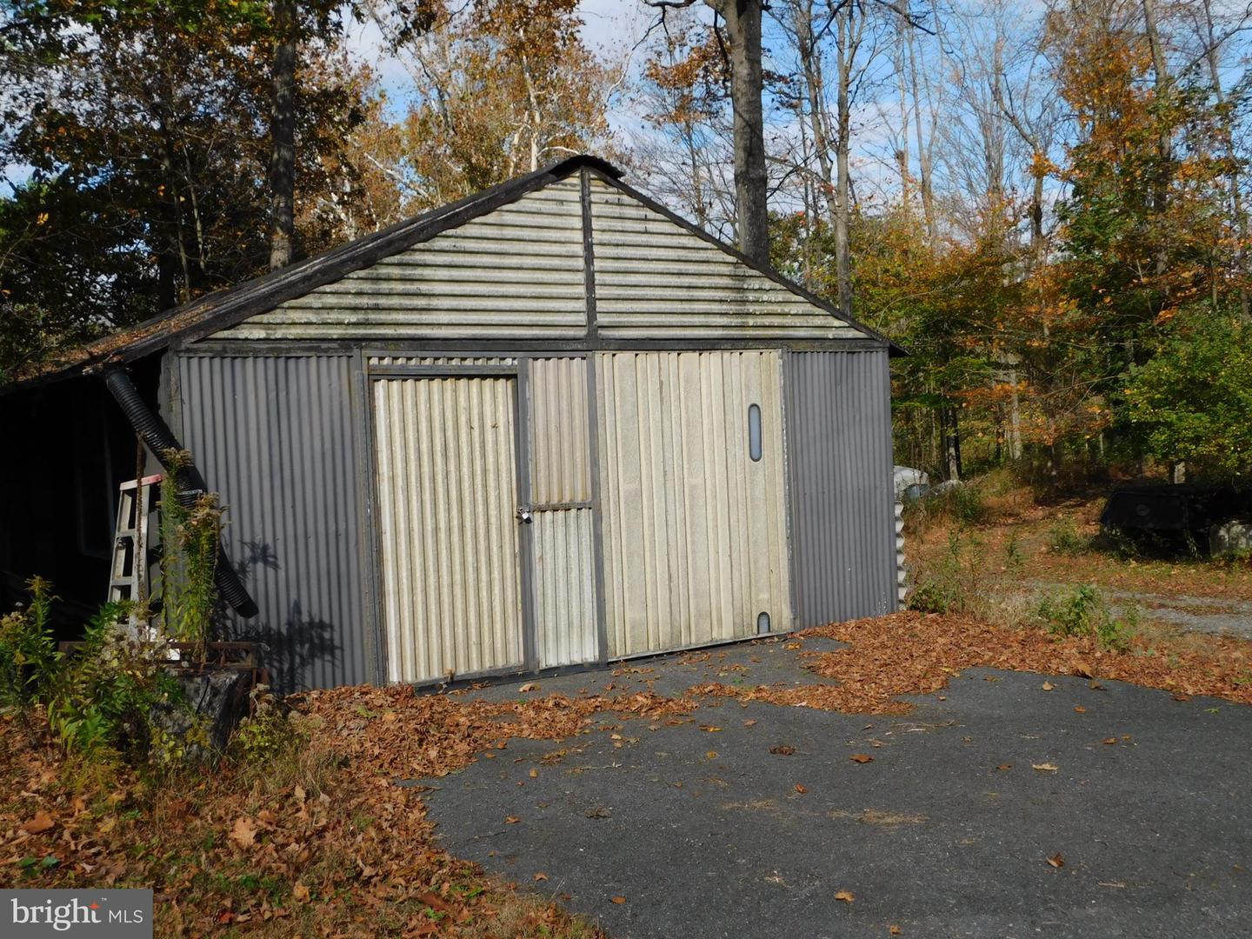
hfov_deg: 51.4
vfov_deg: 39.7
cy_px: 470
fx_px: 1302
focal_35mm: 36
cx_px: 626
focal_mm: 6.3
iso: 125
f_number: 3.5
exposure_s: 1/1000
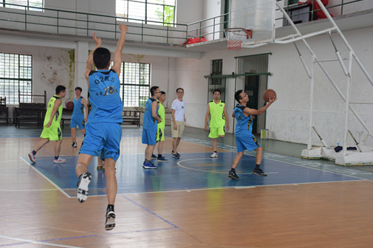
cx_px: 188
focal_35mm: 49
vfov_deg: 27.5
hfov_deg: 40.4
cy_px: 130
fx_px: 507
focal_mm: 30
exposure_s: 1/160
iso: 320
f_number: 6.3
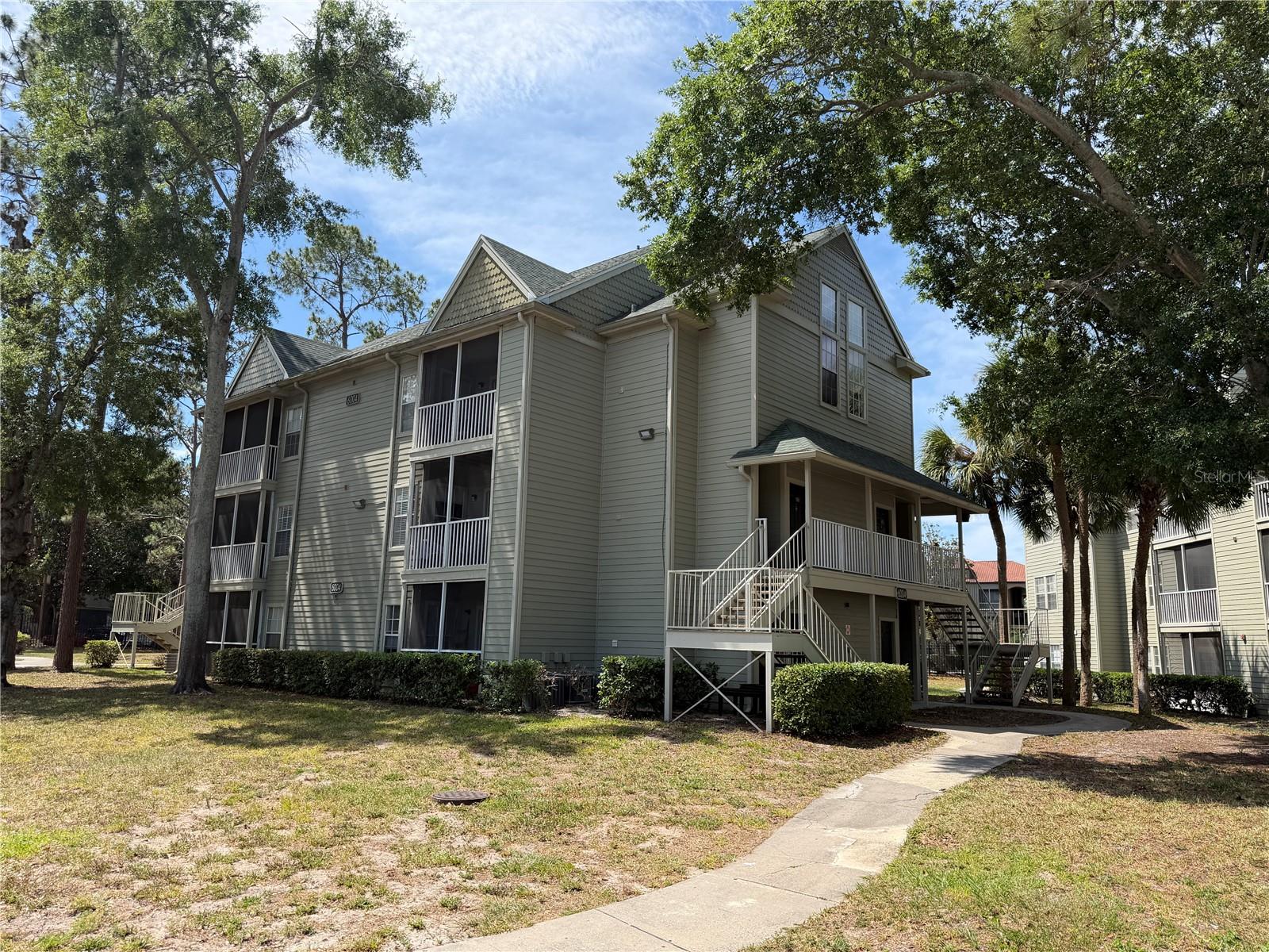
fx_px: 880
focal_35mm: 24
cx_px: 634
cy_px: 476
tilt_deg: +10.0
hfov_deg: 71.6
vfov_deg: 56.8
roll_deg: -1.2
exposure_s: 1/3021
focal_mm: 6.76
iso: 80
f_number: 1.78
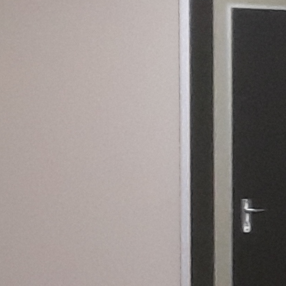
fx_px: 1552
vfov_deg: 10.5
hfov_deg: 9.4
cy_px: 211
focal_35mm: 166
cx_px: 692
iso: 160
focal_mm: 2.2
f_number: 1.9
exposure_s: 1/50
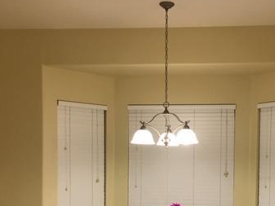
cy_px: 186
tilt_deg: -2.0
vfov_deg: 25.7
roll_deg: -0.3
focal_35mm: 55
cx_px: 184
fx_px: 437
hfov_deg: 34.6
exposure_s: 1/30
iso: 100
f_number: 2.2
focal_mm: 4.15
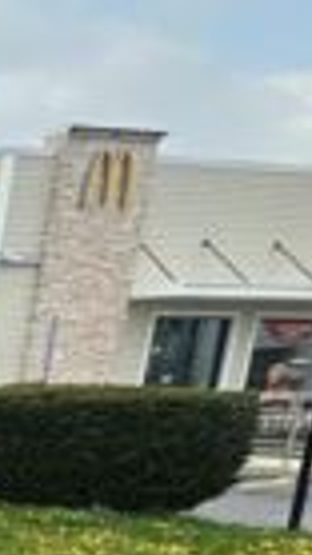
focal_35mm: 70
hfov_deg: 8.1
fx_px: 1031
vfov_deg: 28.1
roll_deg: -0.2
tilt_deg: -10.8
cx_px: -952
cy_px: 575
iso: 40
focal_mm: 2.22
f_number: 2.2
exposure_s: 1/690
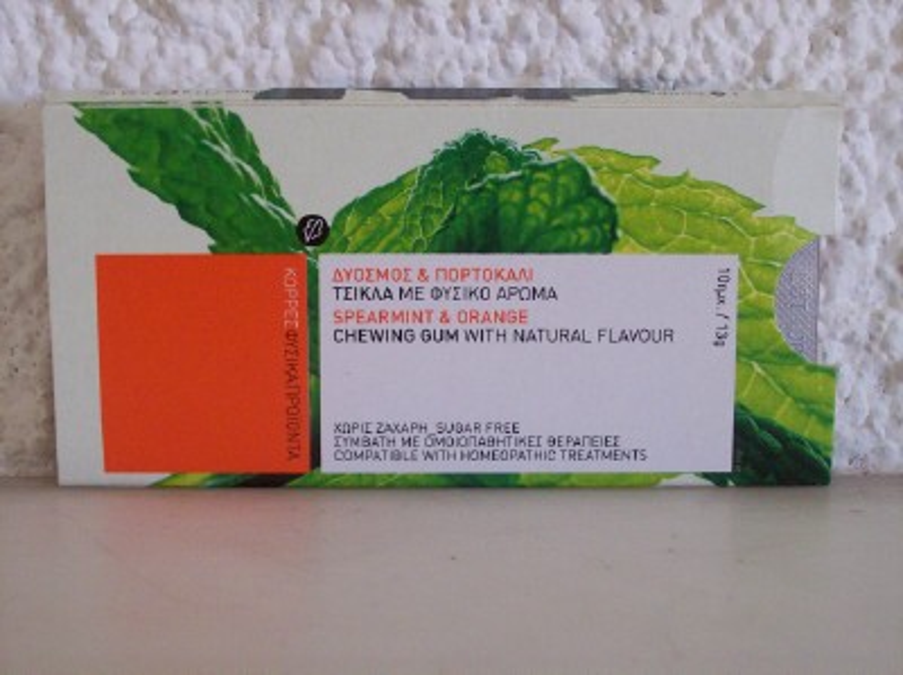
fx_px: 1459
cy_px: 338
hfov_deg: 34.4
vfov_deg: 26.0
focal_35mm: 56
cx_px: 452
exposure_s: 1/23.4
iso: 160
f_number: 3.4
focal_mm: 9.4
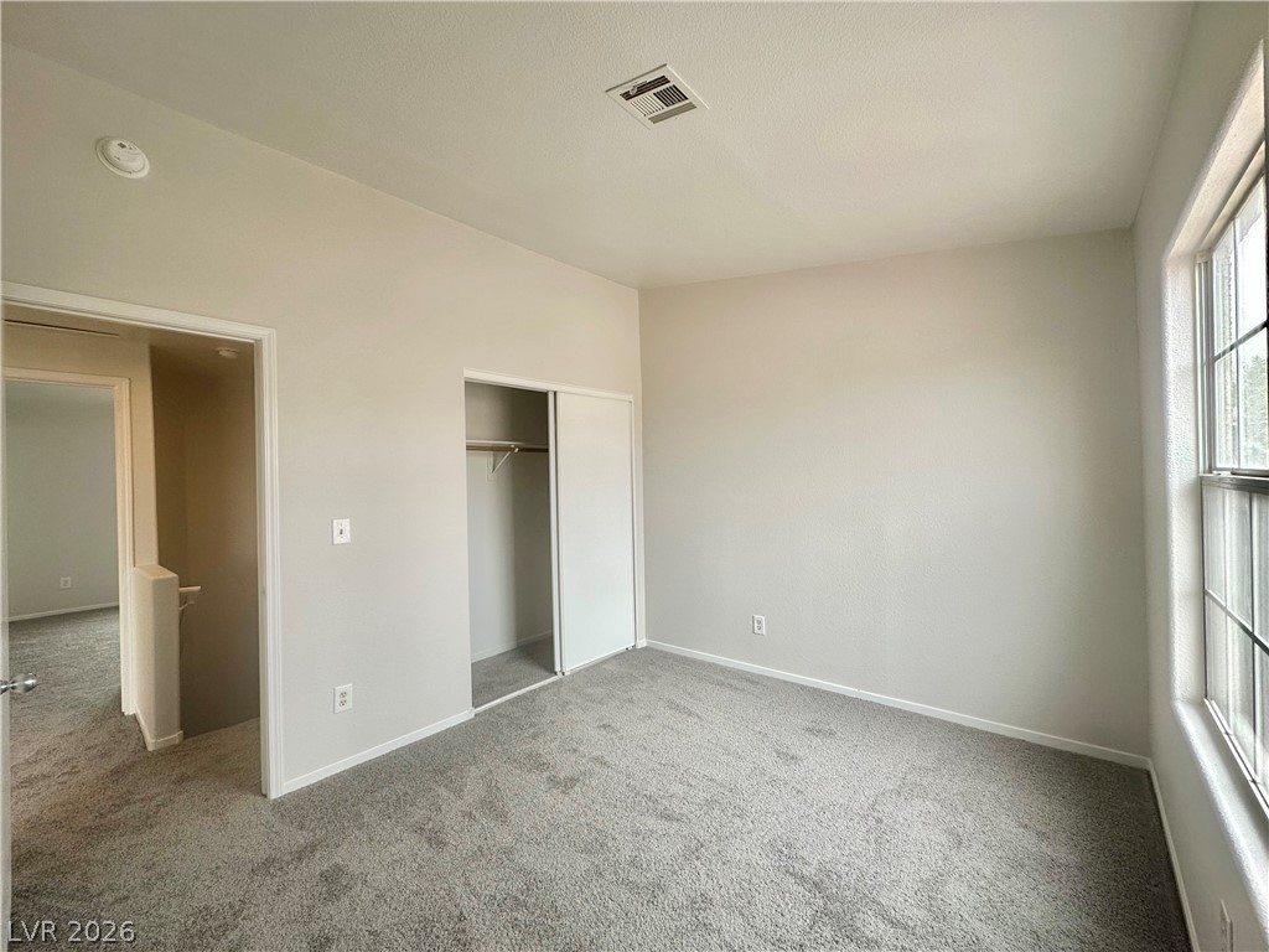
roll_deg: +1.7
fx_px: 513
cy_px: 476
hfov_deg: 102.1
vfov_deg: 85.7
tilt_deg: +0.1
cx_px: 634
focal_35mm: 14
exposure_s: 1/99
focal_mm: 2.22
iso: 50
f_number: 2.2
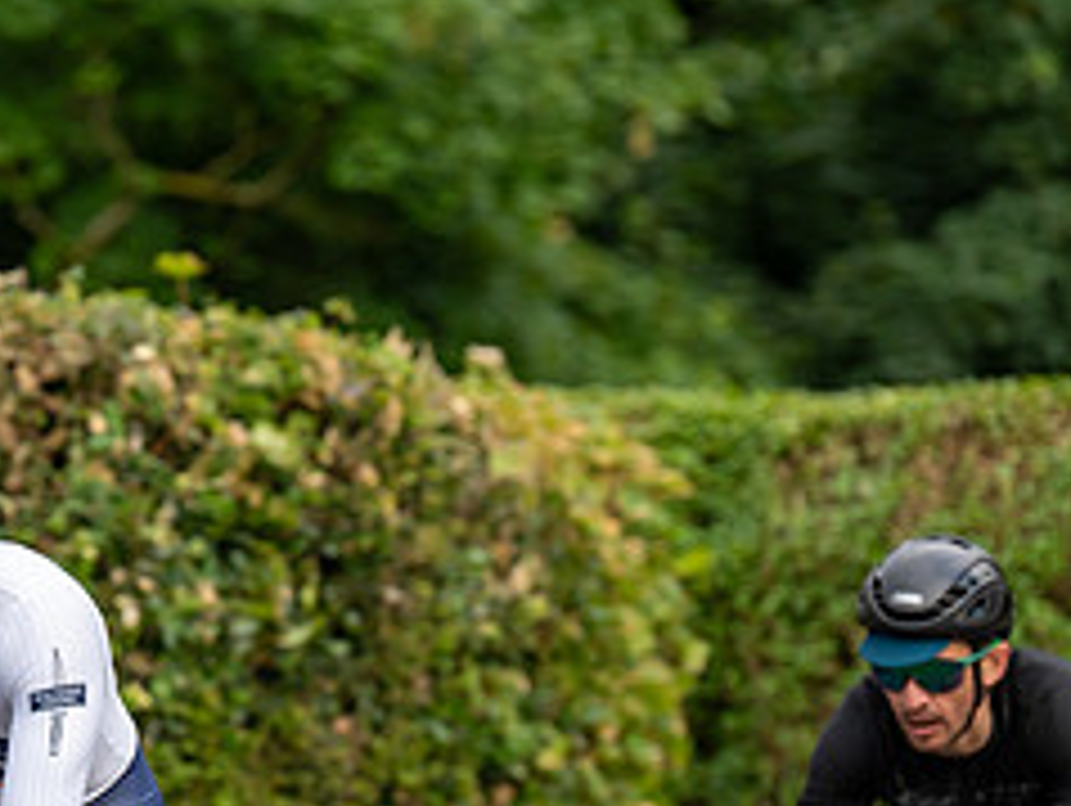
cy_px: 561
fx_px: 11242
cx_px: -86
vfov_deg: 4.1
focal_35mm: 363
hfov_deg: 5.4
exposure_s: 1/800
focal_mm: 155
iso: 400
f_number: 4
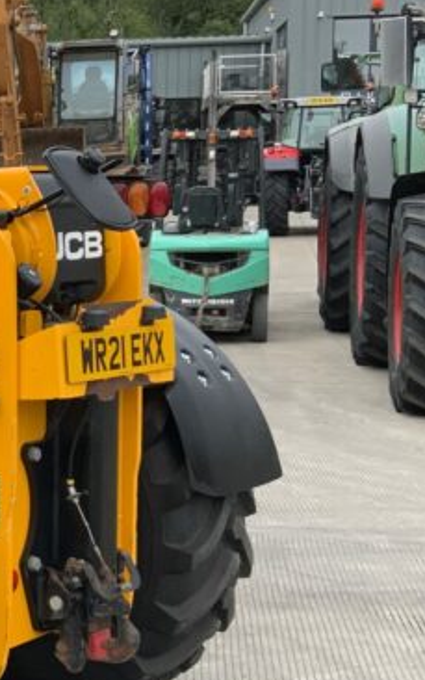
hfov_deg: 13.9
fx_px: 1593
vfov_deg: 24.1
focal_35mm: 86
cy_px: 351
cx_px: -280
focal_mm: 3
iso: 16
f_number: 1.8
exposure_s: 1/683
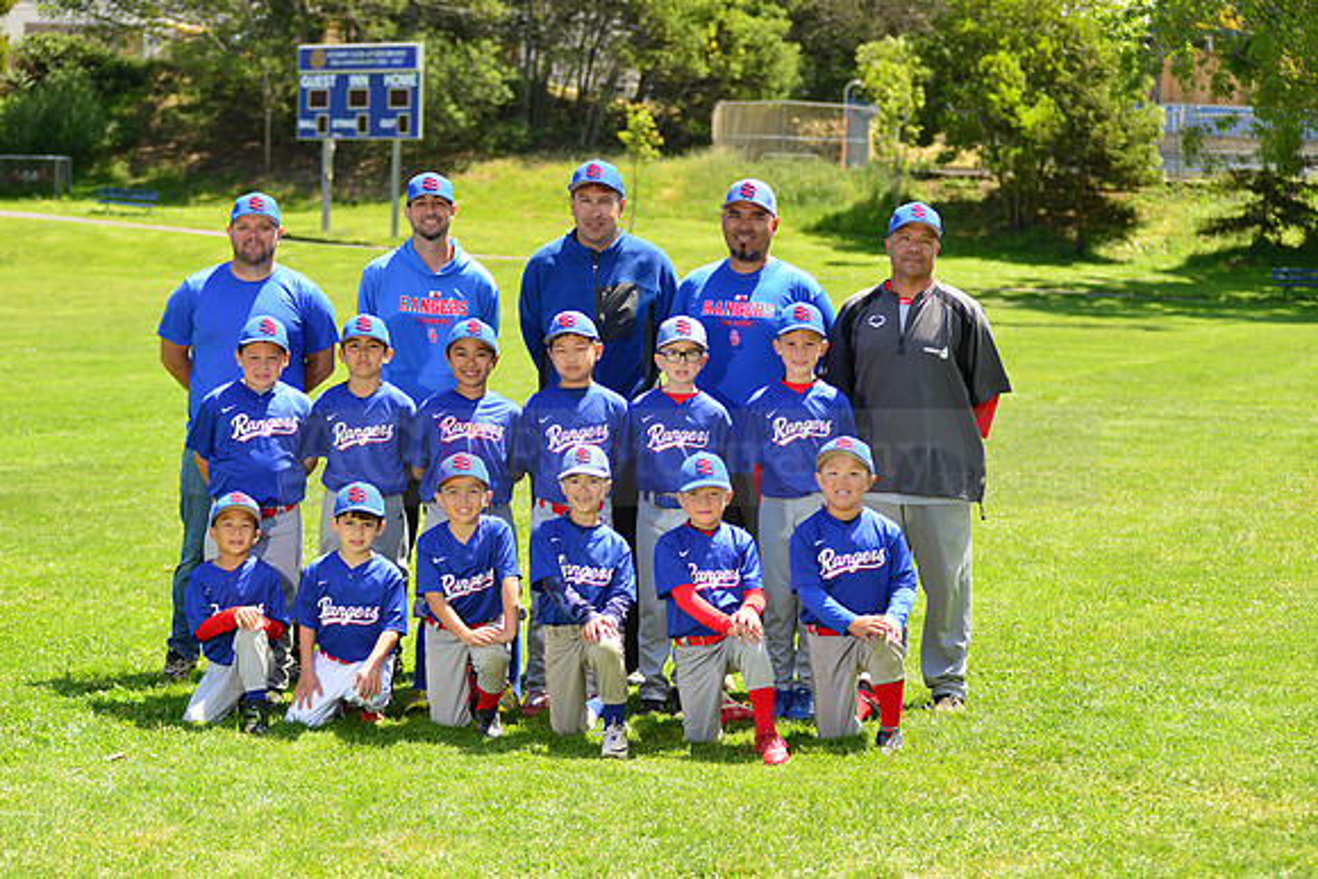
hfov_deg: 25.4
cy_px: 440
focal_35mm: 80
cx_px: 659
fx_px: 2929
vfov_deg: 17.1
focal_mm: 80
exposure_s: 1/250
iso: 100
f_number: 5
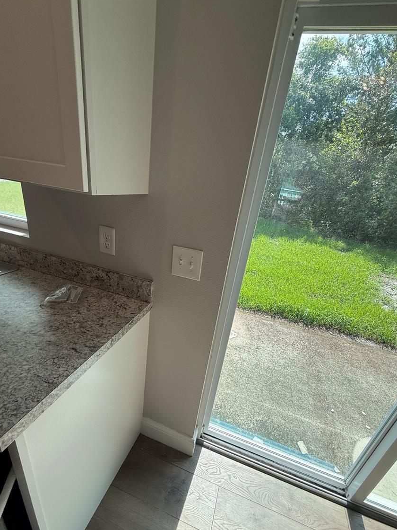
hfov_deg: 81.7
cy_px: 281
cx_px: 198
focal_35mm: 15
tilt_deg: -21.7
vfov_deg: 98.1
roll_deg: -9.9
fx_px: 229
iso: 64
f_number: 2.2
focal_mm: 2.22
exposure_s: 1/436
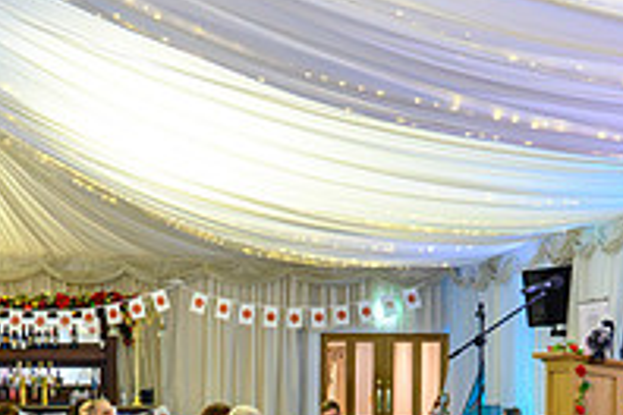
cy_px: 487
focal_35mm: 101
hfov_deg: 20.2
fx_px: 1748
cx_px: 220
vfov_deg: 13.2
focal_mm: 34.5
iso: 8000
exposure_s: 1/100
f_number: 4
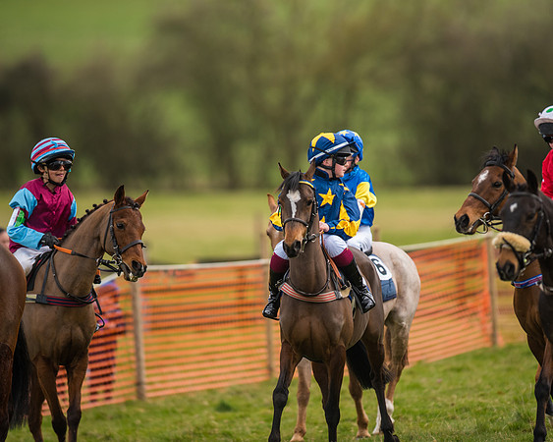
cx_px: 304
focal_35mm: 450
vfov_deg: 3.4
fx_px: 7364
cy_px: 221
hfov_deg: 4.3
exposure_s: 1/1600
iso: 400
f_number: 4
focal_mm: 400
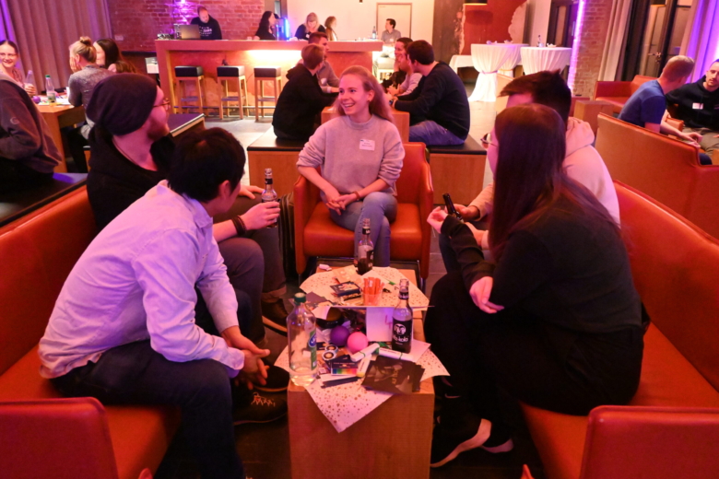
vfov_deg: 47.9
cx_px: 360
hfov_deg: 67.4
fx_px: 539
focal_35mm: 27
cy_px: 240
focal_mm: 18
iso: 12800
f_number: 3.5
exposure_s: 1/60
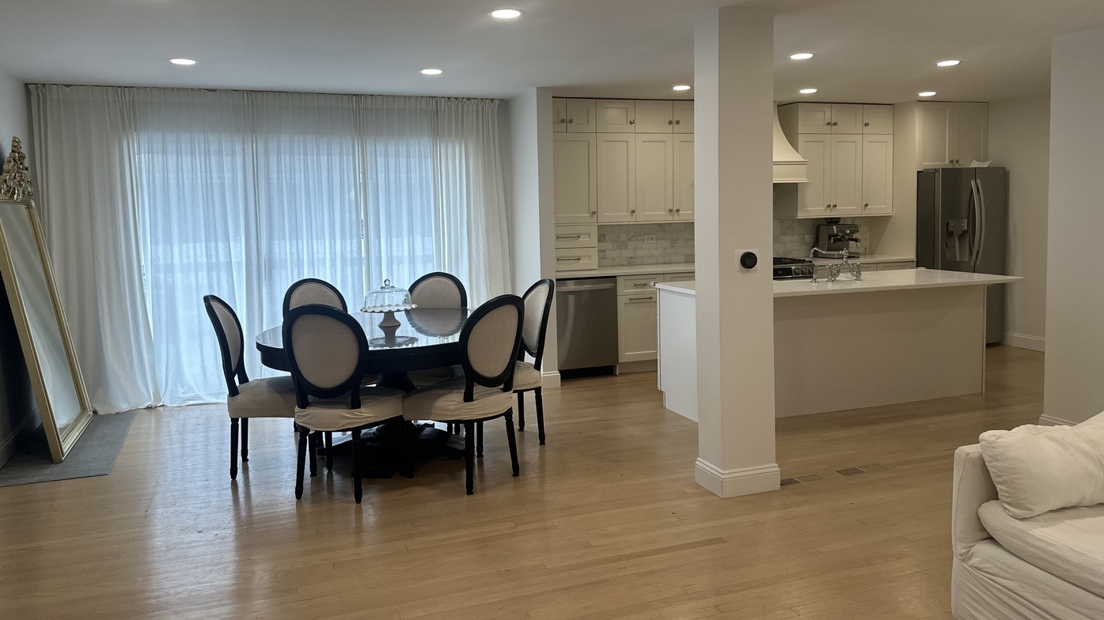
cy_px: 256
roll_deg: +0.9
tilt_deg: -3.4
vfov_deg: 42.7
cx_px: 535
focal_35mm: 27
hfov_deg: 69.9
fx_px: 790
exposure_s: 1/120
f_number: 1.78
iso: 160
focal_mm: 6.86
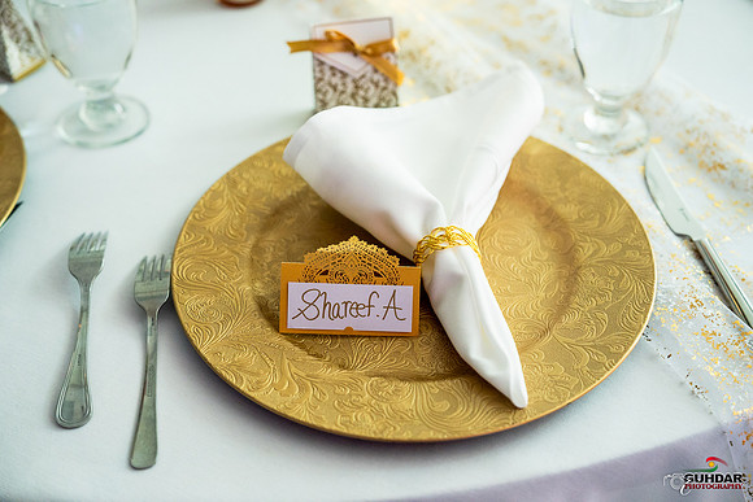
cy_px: 251
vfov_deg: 27.0
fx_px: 1046
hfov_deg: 39.6
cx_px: 376
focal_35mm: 50
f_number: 2.8
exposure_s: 1/200
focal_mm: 50
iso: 4000
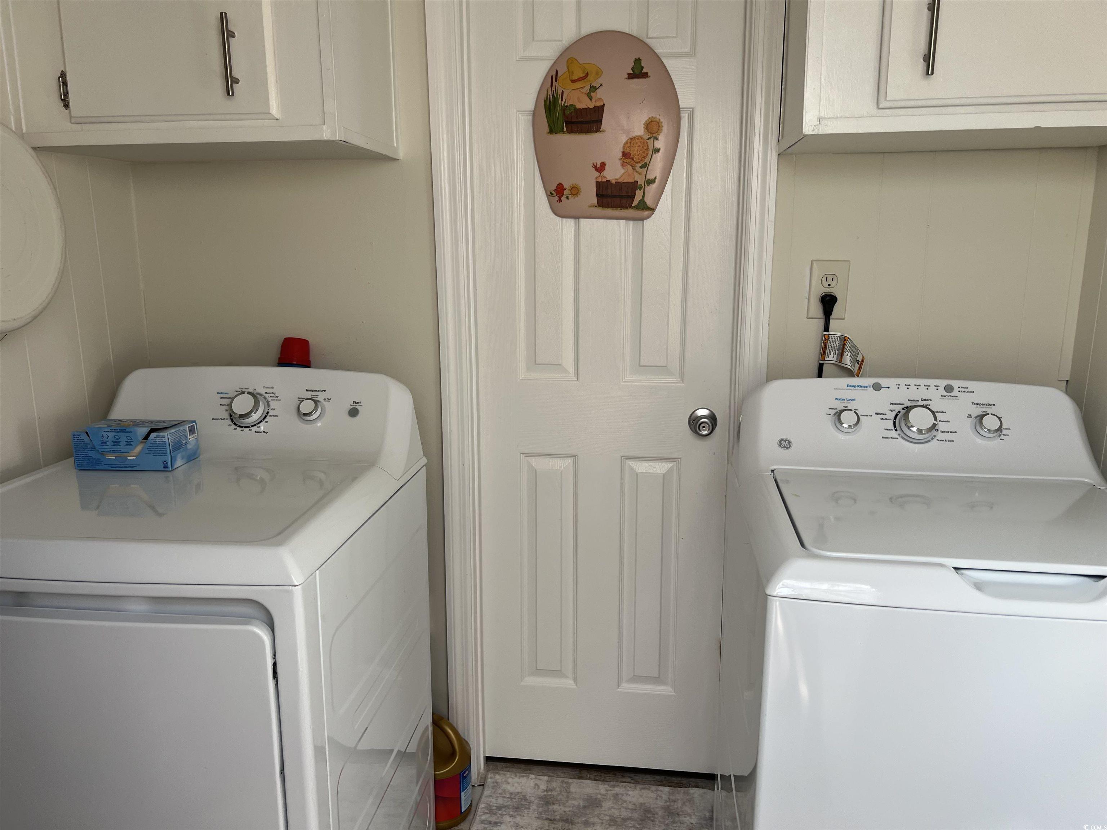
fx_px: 831
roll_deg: +0.7
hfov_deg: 67.3
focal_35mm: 26
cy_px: 415
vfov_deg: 53.1
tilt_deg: -12.0
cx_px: 554
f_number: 1.5
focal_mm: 5.7
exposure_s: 1/133
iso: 32
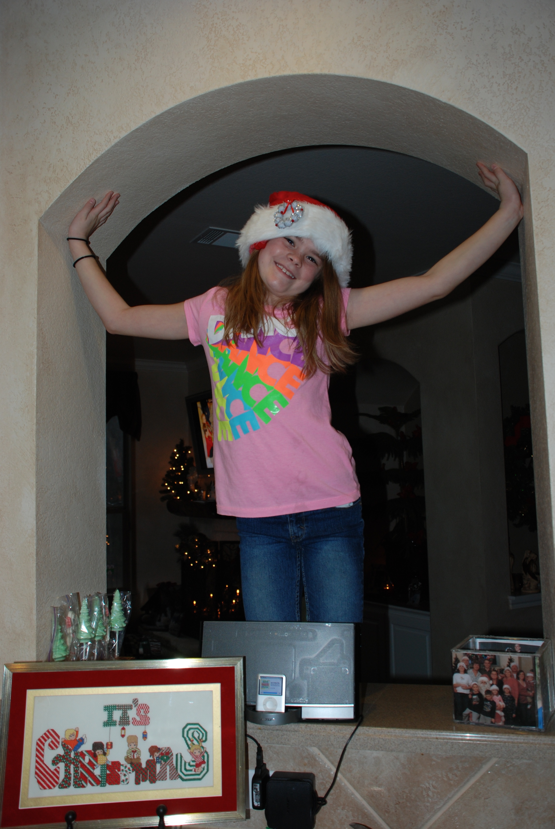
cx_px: 278
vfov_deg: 57.2
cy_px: 414
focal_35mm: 33
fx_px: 761
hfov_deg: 40.1
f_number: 3.8
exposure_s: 1/60
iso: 200
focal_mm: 22
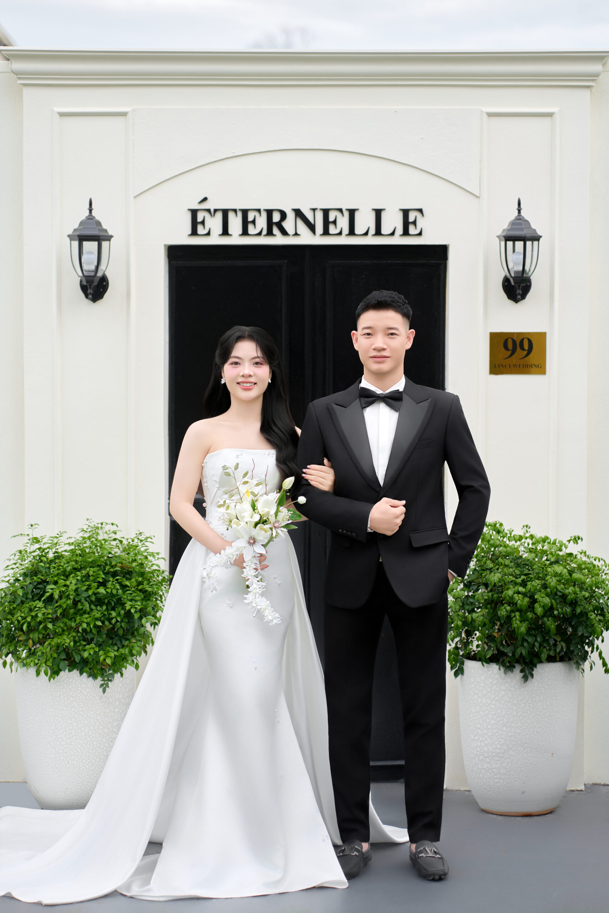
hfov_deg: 16.1
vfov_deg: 23.9
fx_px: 2156
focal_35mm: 85
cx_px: 304
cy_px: 456
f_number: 2.8
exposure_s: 1/800
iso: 320
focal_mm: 85
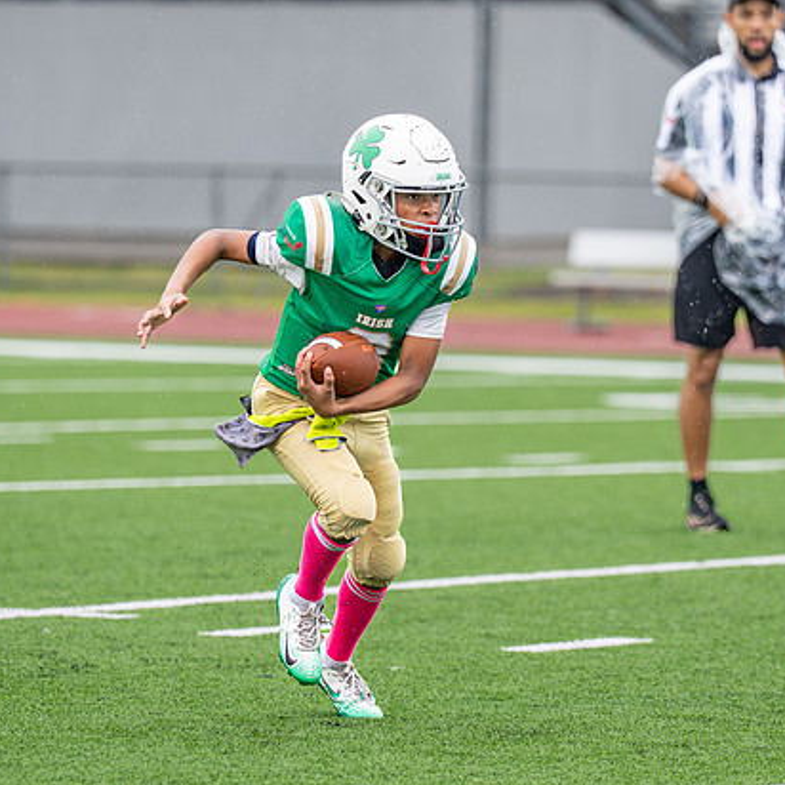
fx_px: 8800
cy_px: 440
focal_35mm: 343
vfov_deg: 5.1
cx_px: 342
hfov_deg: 5.1
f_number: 2.8
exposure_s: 1/1000
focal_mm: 167
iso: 400
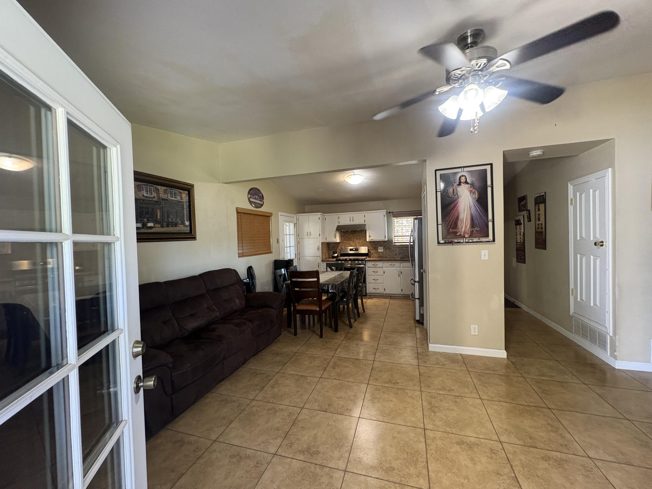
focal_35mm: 14
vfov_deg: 85.7
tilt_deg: -1.9
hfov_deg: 102.1
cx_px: 326
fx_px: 264
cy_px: 244
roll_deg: +2.0
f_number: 2.2
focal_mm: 2.22
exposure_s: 1/60
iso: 400
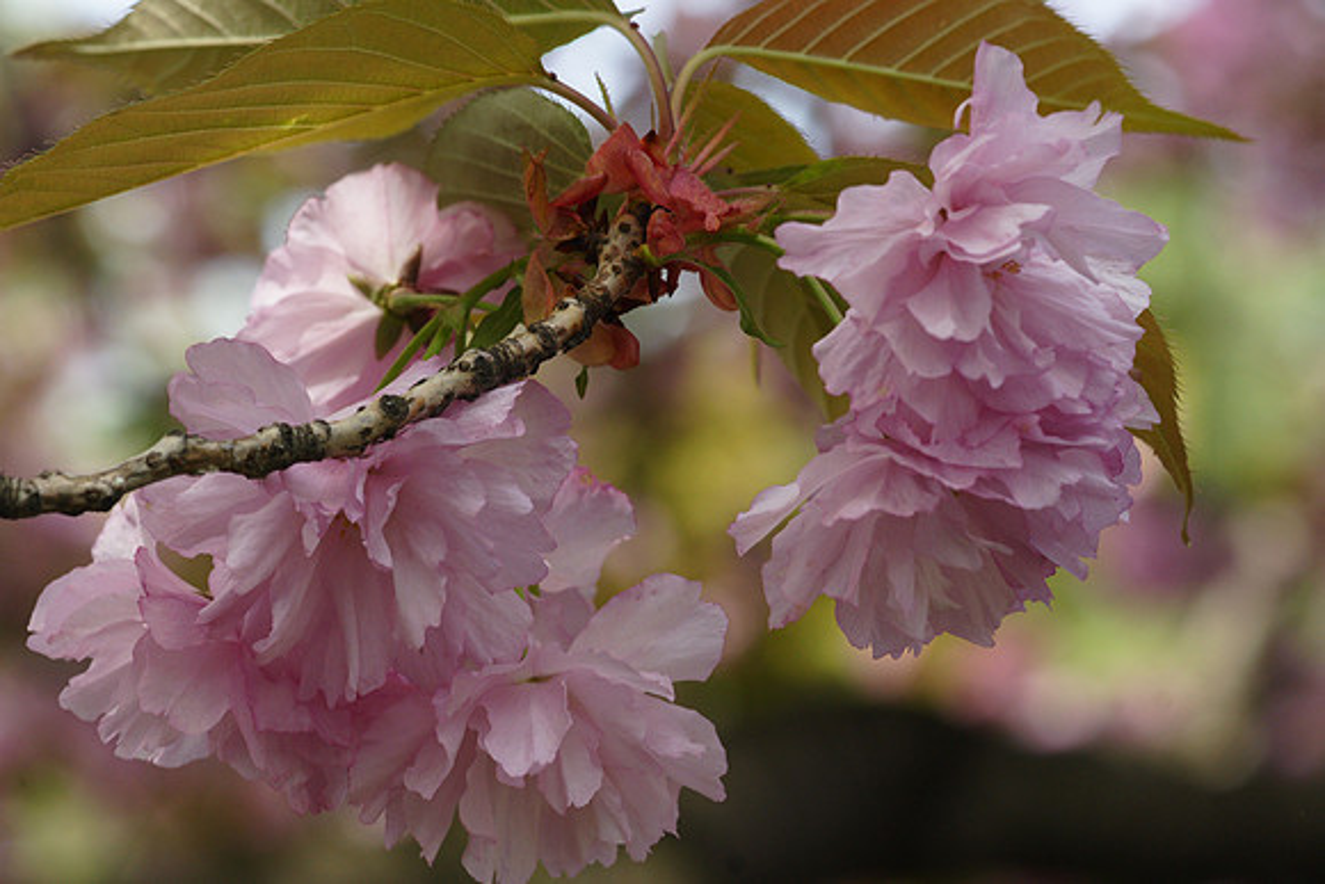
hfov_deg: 13.7
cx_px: 662
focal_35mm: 150
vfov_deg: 9.2
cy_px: 442
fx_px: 5522
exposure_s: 1/125
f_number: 8
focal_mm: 100
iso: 500
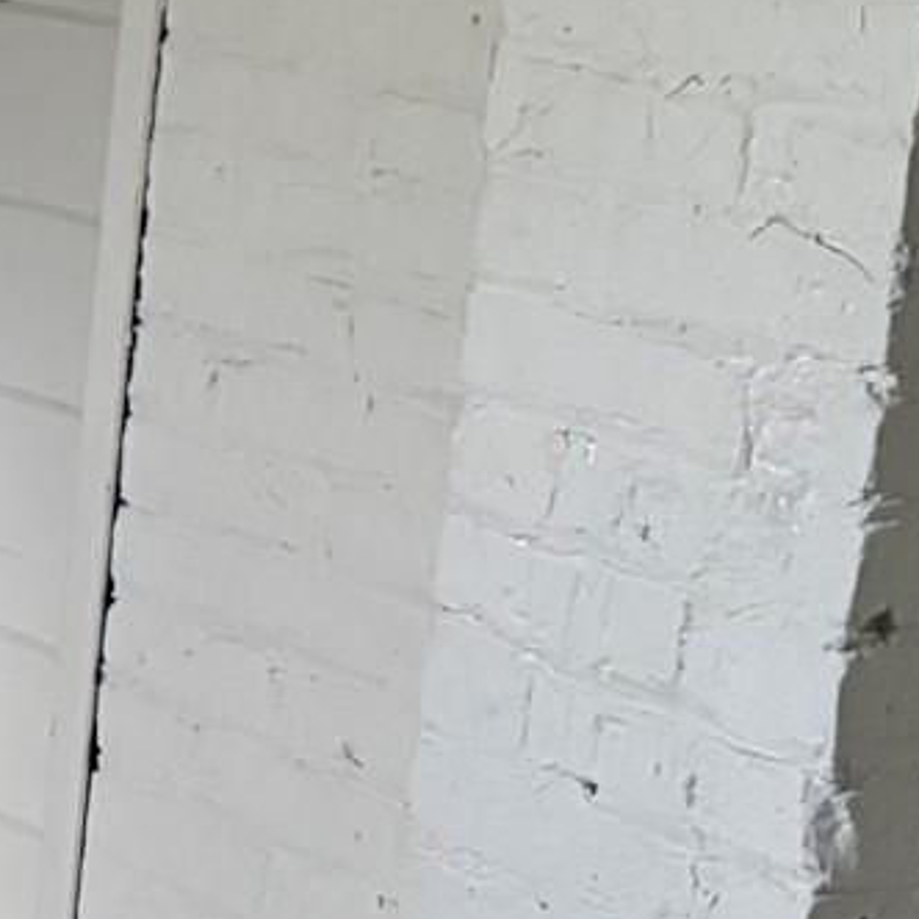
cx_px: -908
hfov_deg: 11.9
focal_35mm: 131
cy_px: 471
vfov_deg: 13.3
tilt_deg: -12.2
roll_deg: -2.2
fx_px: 3935
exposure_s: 1/40
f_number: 1.78
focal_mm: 6.76
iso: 800
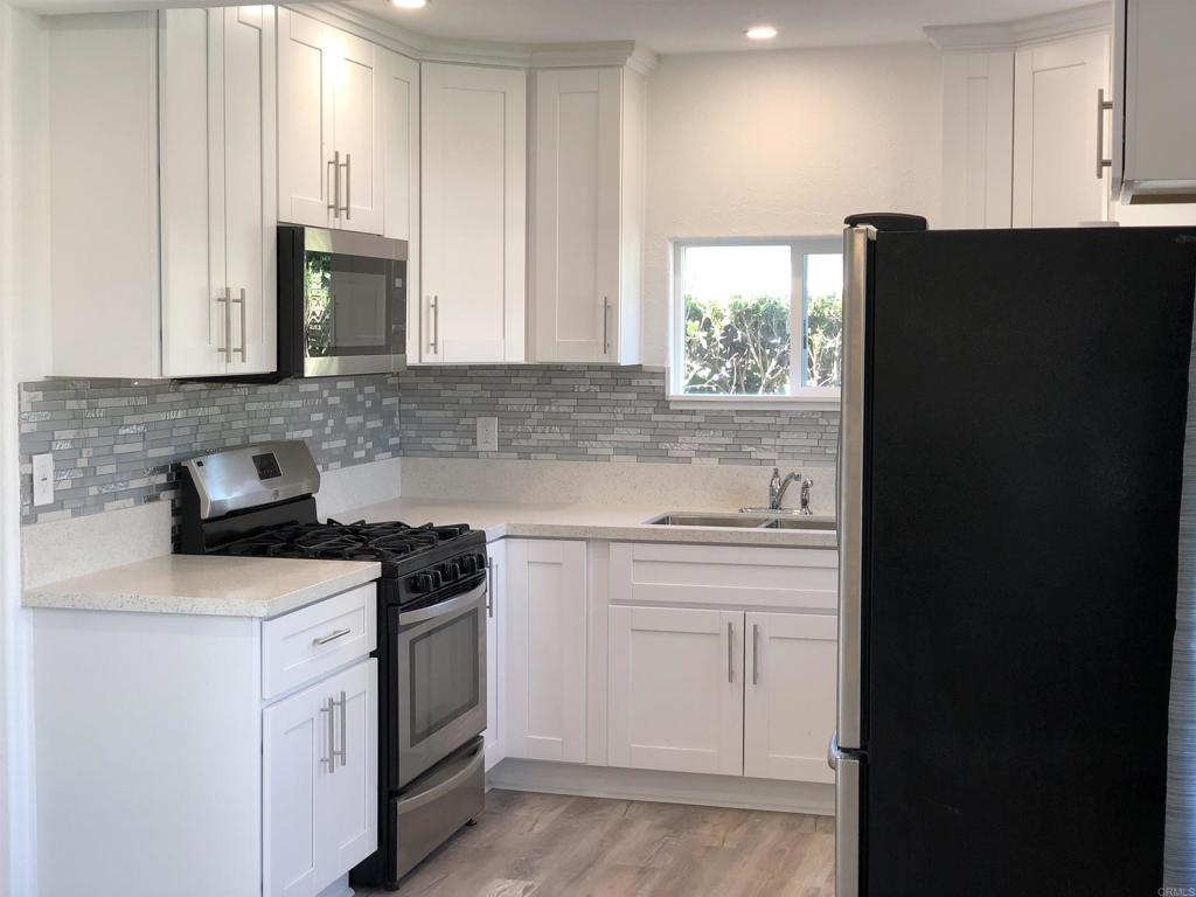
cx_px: 598
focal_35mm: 52
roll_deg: -0.2
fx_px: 1797
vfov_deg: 28.0
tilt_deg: -2.8
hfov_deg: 36.8
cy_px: 448
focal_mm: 6
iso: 40
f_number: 2.4
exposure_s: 1/60
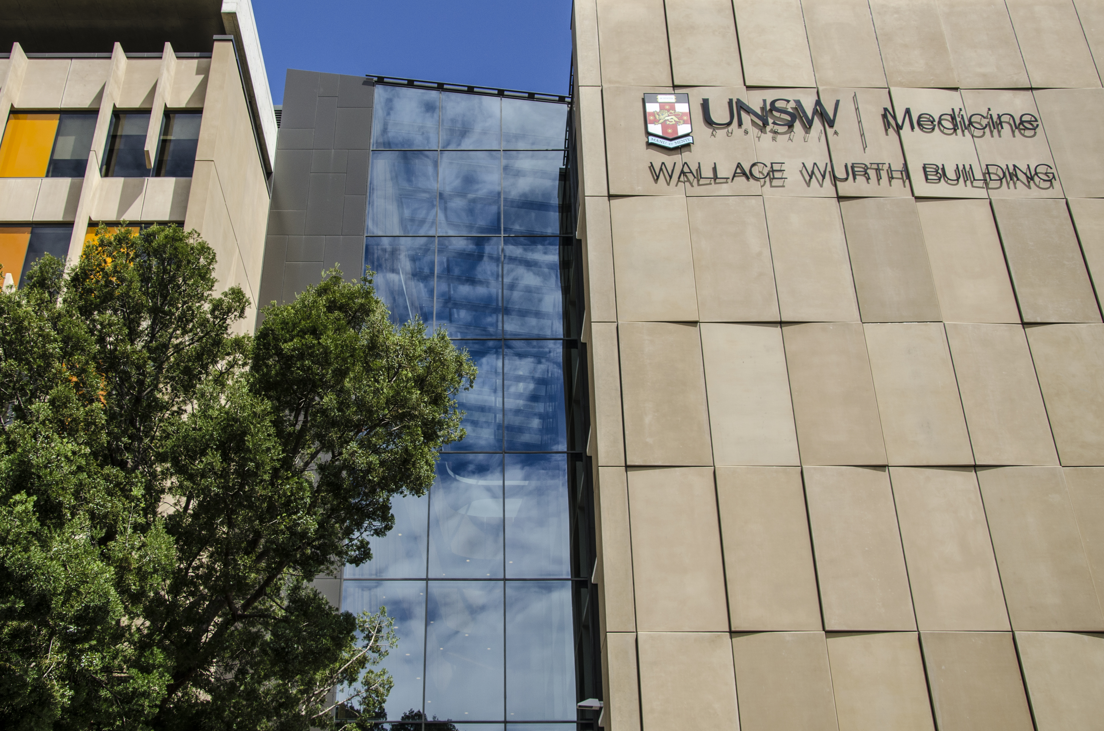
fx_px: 1194
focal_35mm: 39
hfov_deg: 49.5
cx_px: 488
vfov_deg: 34.0
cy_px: 320
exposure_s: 1/640
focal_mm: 22
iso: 100
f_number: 6.3
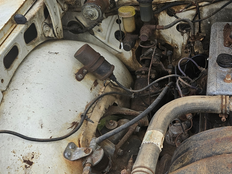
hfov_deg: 35.3
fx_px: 342
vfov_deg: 28.4
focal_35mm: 51
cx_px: 209
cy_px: 59
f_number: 1.8
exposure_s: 1/244
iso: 40
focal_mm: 5.4
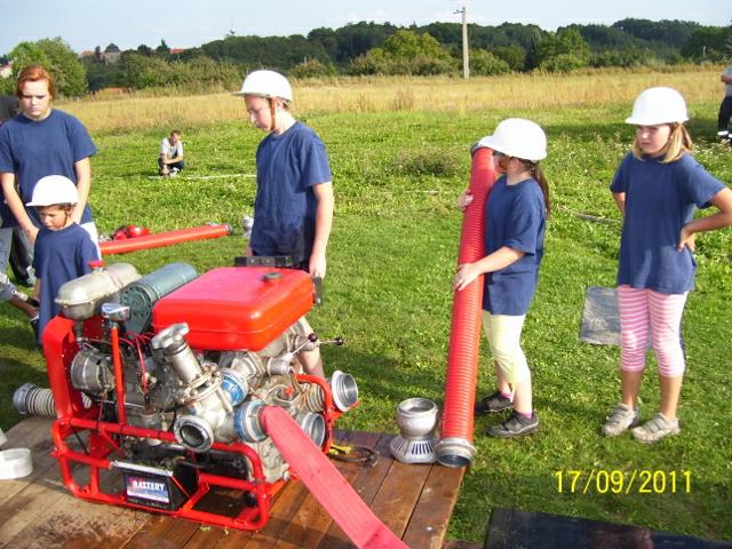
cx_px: 366
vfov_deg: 38.7
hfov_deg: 50.1
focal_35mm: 37
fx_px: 782
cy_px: 274
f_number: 2.7
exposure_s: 1/750
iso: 80
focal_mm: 6
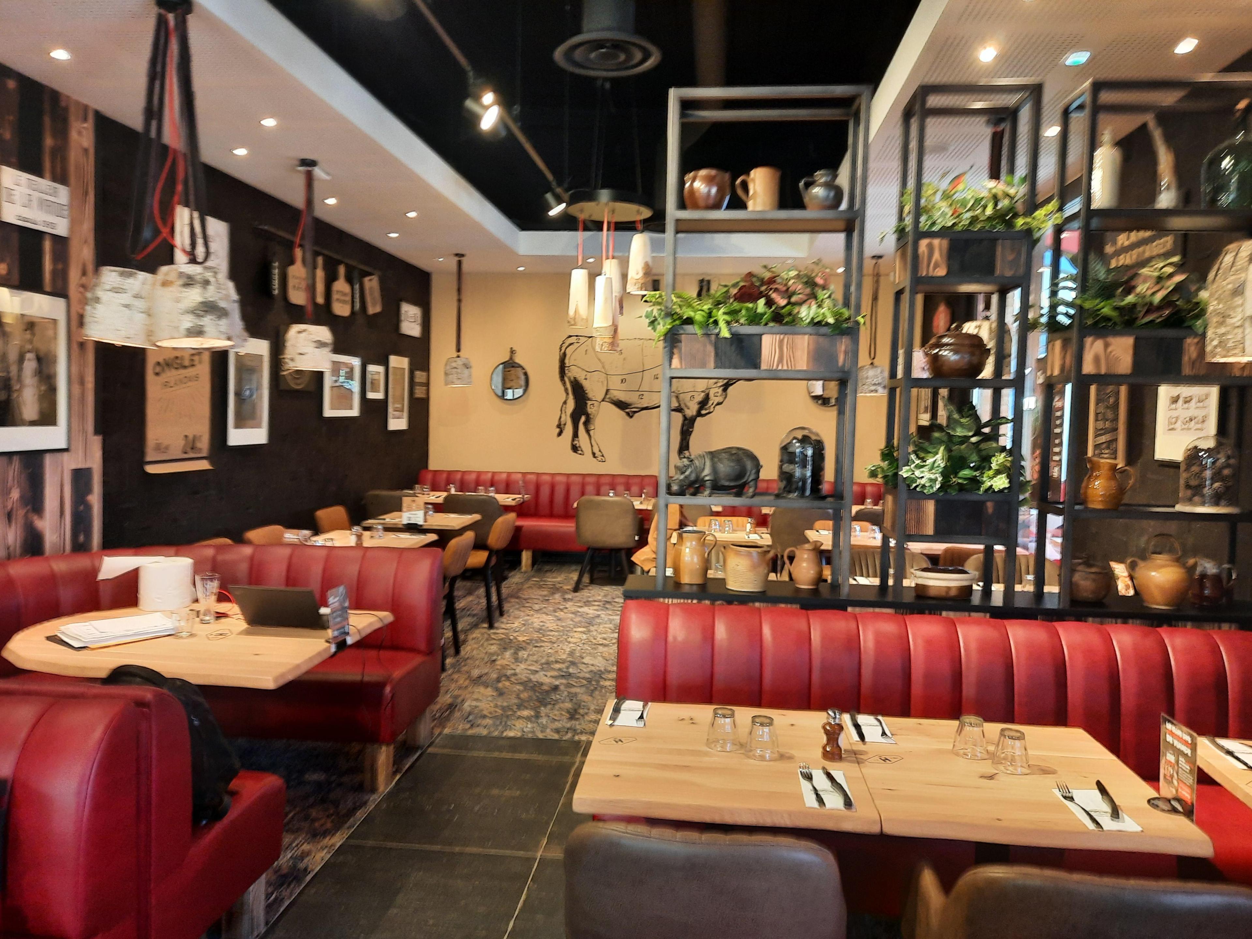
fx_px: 904
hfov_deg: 69.4
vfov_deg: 54.9
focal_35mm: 25
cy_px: 470
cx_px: 626
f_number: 2
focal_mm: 4.6
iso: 200
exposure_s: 1/50
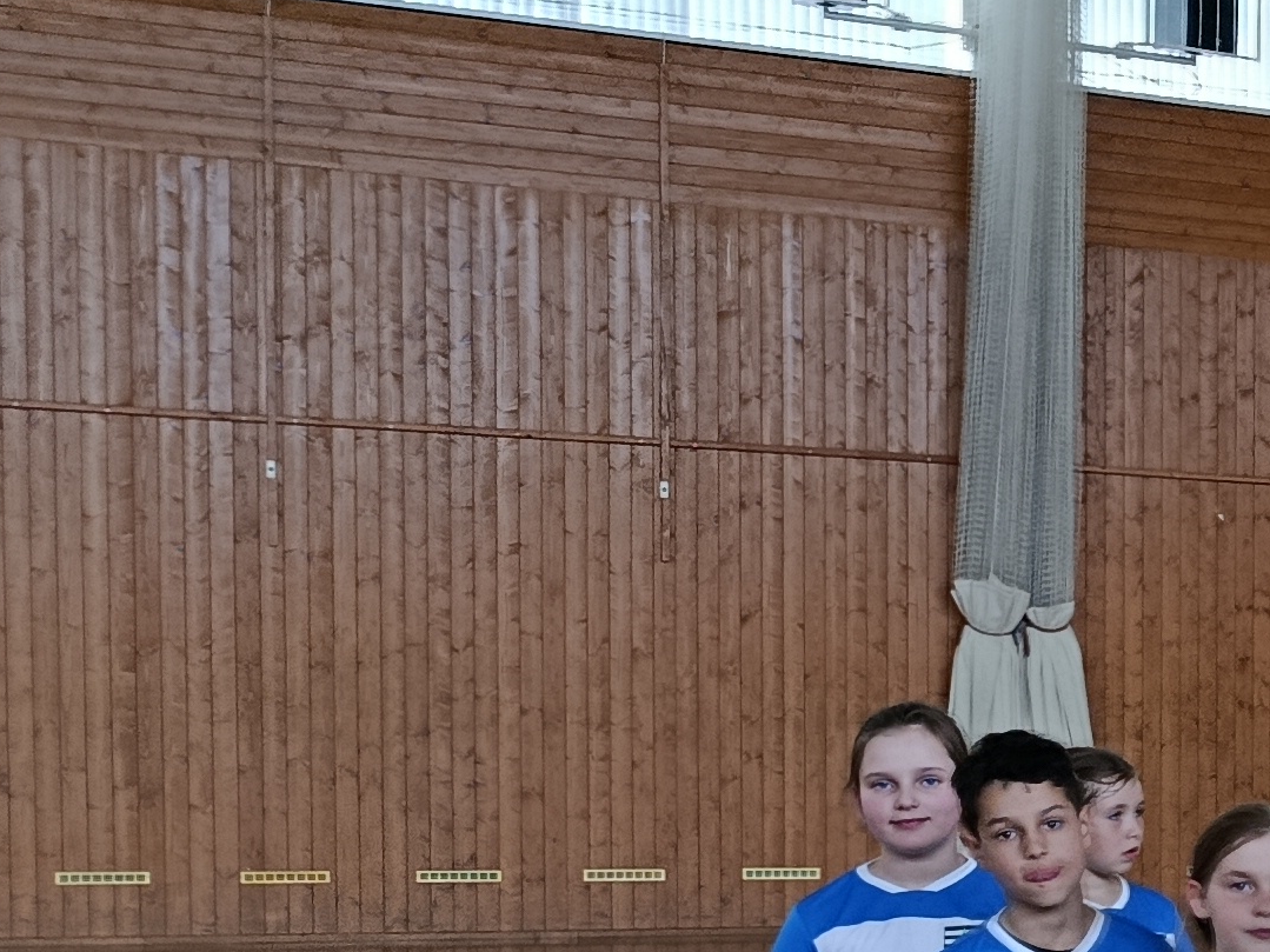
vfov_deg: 16.3
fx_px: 3265
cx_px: 2280
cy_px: 910
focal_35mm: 89
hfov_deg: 17.7
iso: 475
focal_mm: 5.24
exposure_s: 1/100
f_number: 1.7
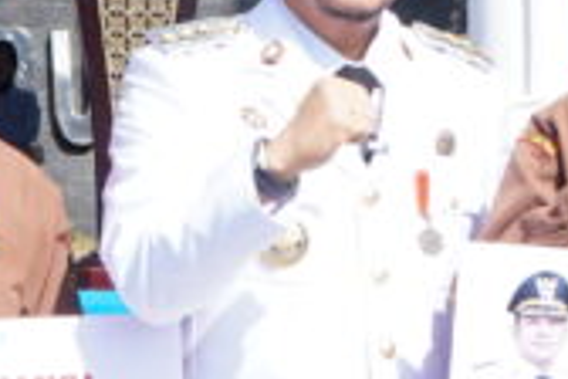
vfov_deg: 4.6
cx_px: 396
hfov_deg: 6.8
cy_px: 242
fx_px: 4749
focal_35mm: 301
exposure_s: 1/250
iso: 100
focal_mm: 33
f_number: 6.3
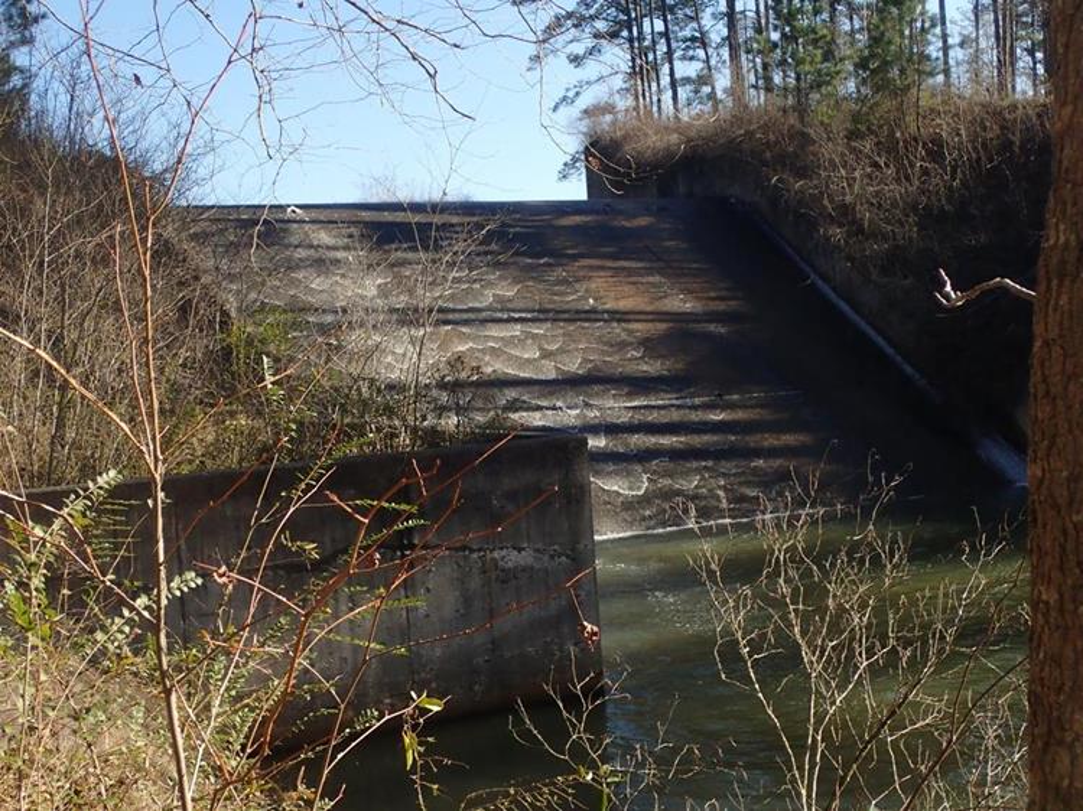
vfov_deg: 35.9
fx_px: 1251
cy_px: 406
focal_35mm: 40
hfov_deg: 46.8
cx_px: 542
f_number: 11
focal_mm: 7.34
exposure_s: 1/160
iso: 400
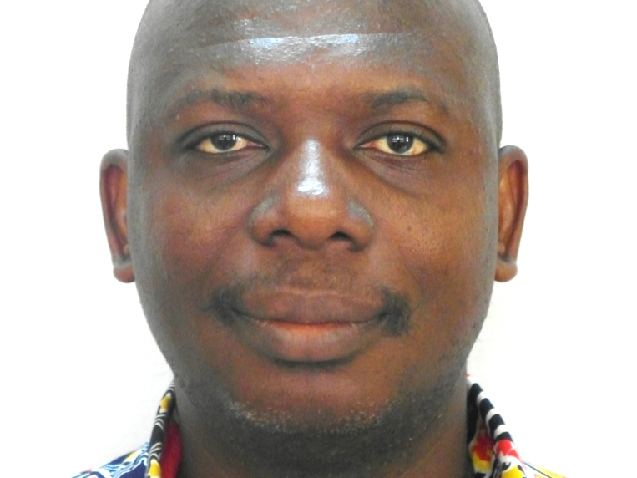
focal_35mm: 153
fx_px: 2815
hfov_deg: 12.9
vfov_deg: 9.7
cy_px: 247
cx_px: 319
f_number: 4
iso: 800
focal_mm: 20.3
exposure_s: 1/15
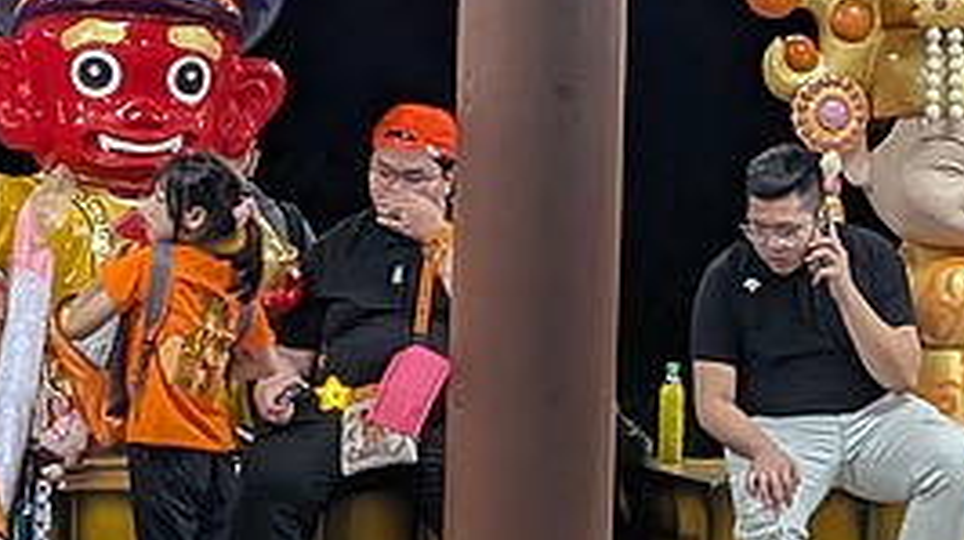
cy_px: 288
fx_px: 4009
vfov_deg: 7.7
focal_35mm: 157
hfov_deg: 13.5
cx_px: 986
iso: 276
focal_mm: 6.9
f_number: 1.68
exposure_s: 1/120
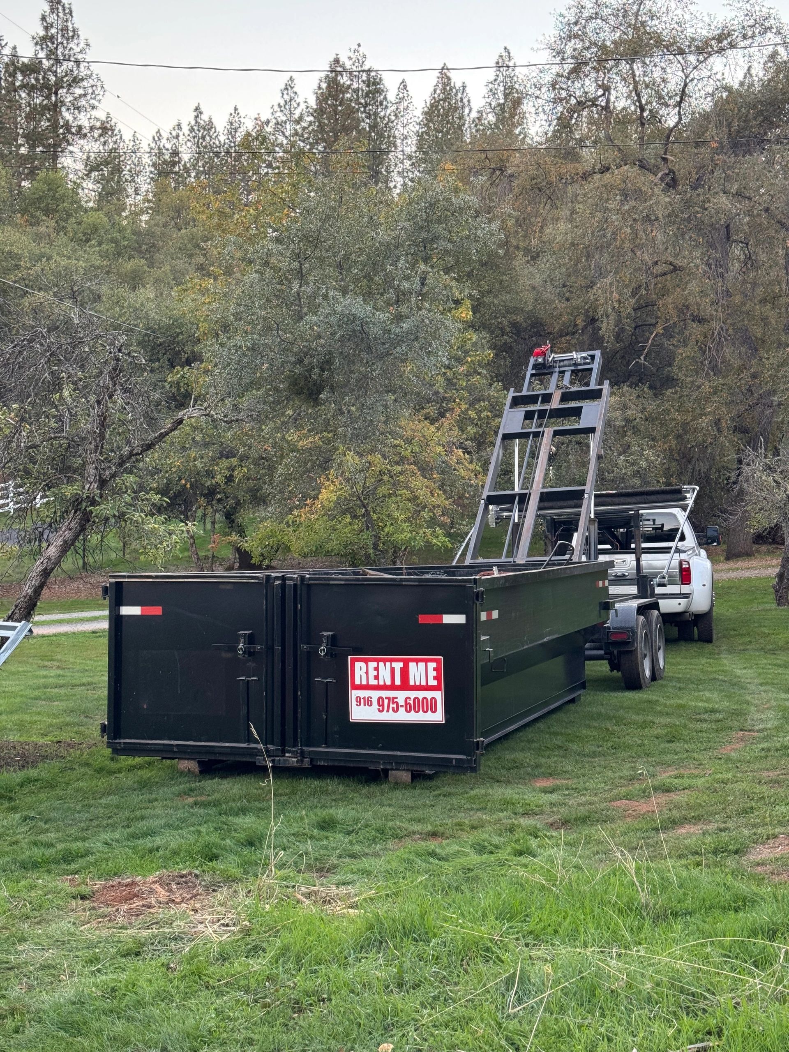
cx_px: 394
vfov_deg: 39.7
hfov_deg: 30.3
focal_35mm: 48
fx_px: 1459
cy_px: 526
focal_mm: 6.76
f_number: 1.78
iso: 125
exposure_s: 1/60
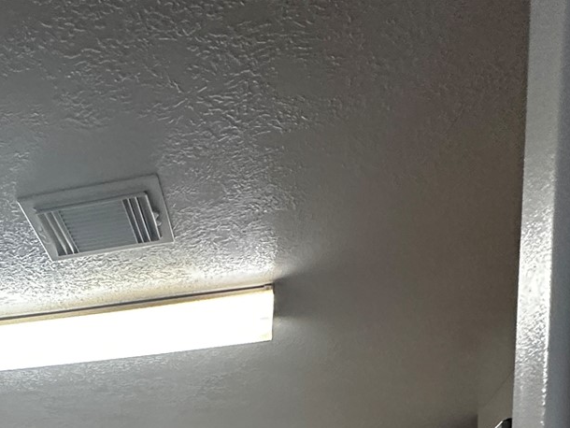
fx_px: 774
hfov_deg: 37.4
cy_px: 716
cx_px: 43
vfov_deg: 22.4
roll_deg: -1.3
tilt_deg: -3.6
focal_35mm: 47
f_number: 2.2
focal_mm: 2.22
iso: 320
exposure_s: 1/60
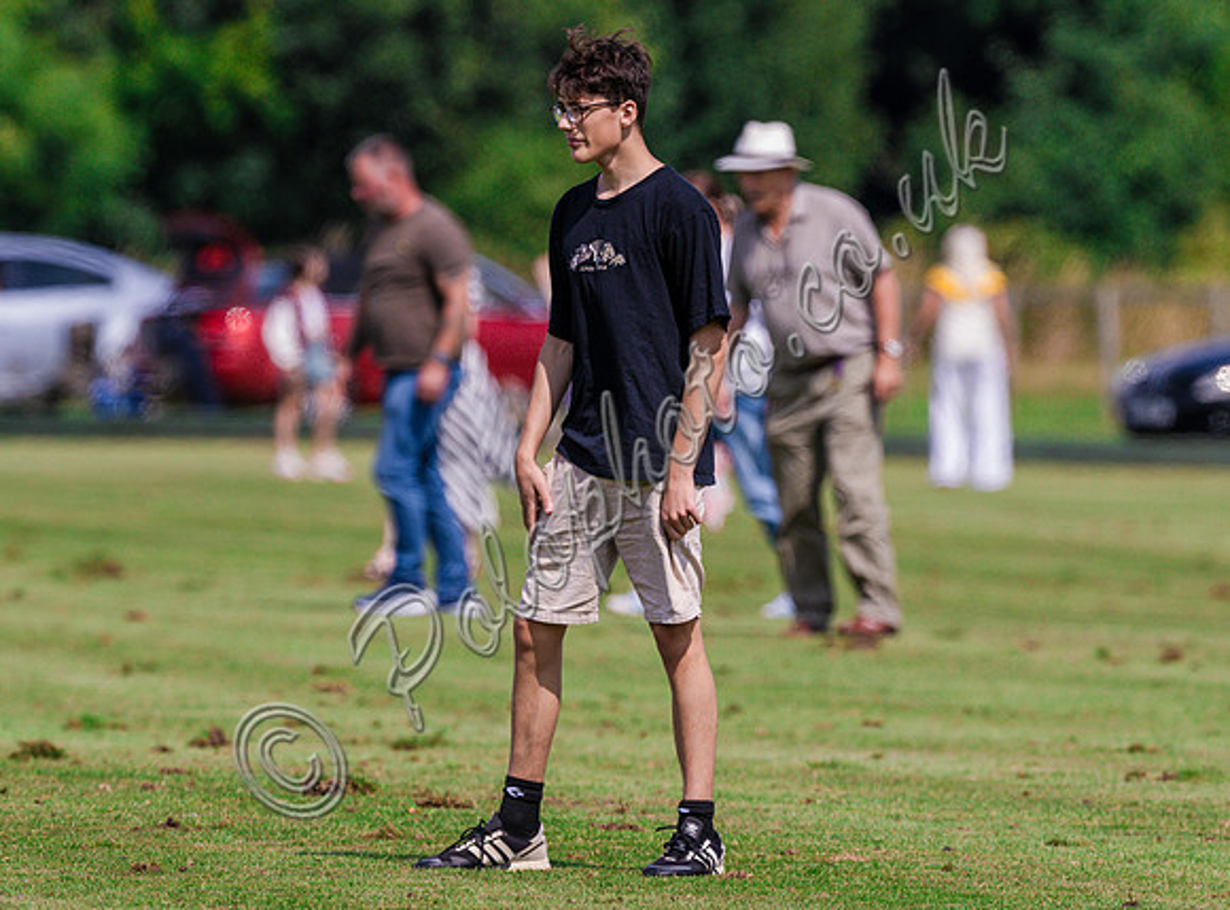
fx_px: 27852
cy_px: 400
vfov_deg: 1.9
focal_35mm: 788
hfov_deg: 2.5
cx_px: 578
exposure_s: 1/1600
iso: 400
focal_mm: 500
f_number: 6.3
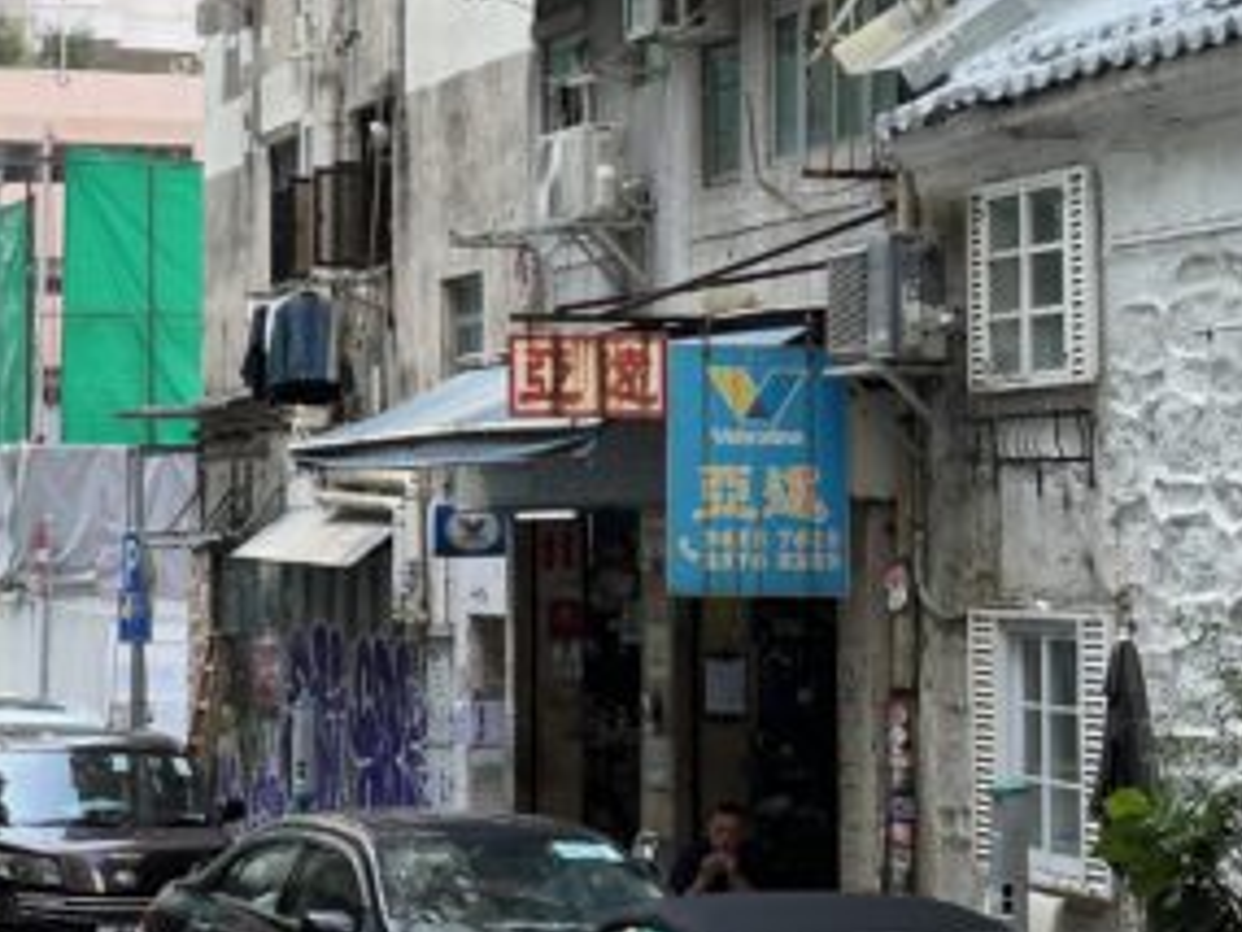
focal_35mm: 108
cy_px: 296
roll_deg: +1.0
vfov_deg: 13.7
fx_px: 3877
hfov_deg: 18.1
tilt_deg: +4.7
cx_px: 867
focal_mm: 9
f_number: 2.8
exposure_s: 1/99
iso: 50
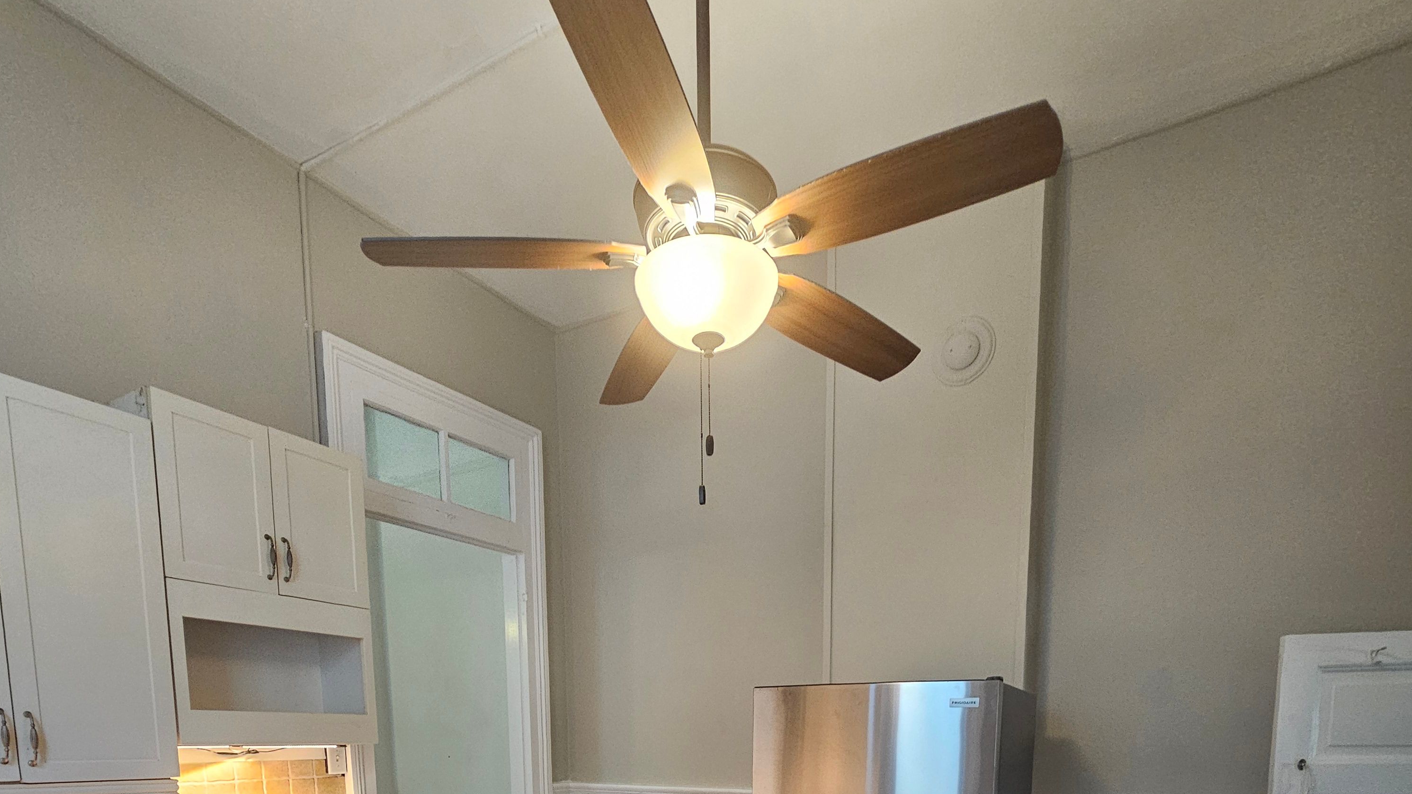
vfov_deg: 45.8
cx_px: 706
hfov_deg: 89.6
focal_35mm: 19
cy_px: 844
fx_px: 711
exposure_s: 1/30
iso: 320
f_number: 2.2
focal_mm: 2.2
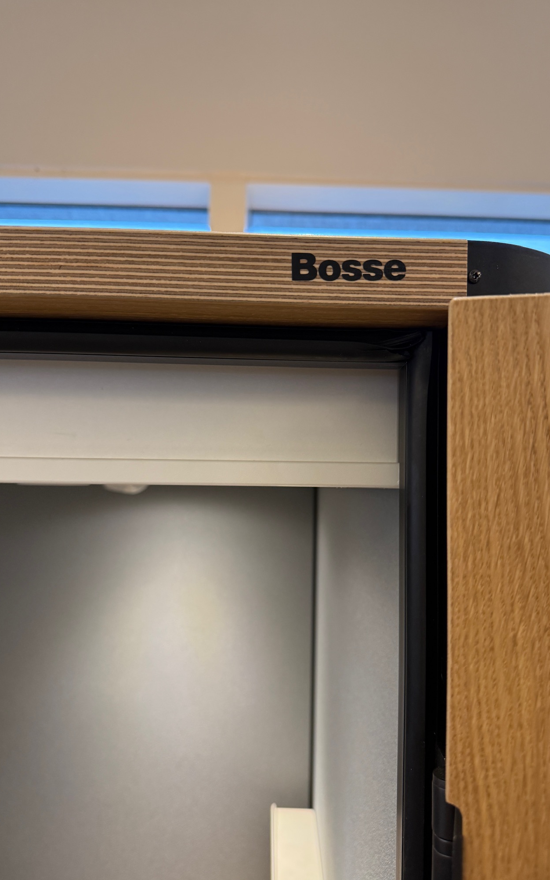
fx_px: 624
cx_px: 296
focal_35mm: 26
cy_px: 436
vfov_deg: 70.4
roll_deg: -1.7
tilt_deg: +5.3
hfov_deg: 47.5
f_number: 1.78
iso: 200
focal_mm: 6.76
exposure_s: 1/100
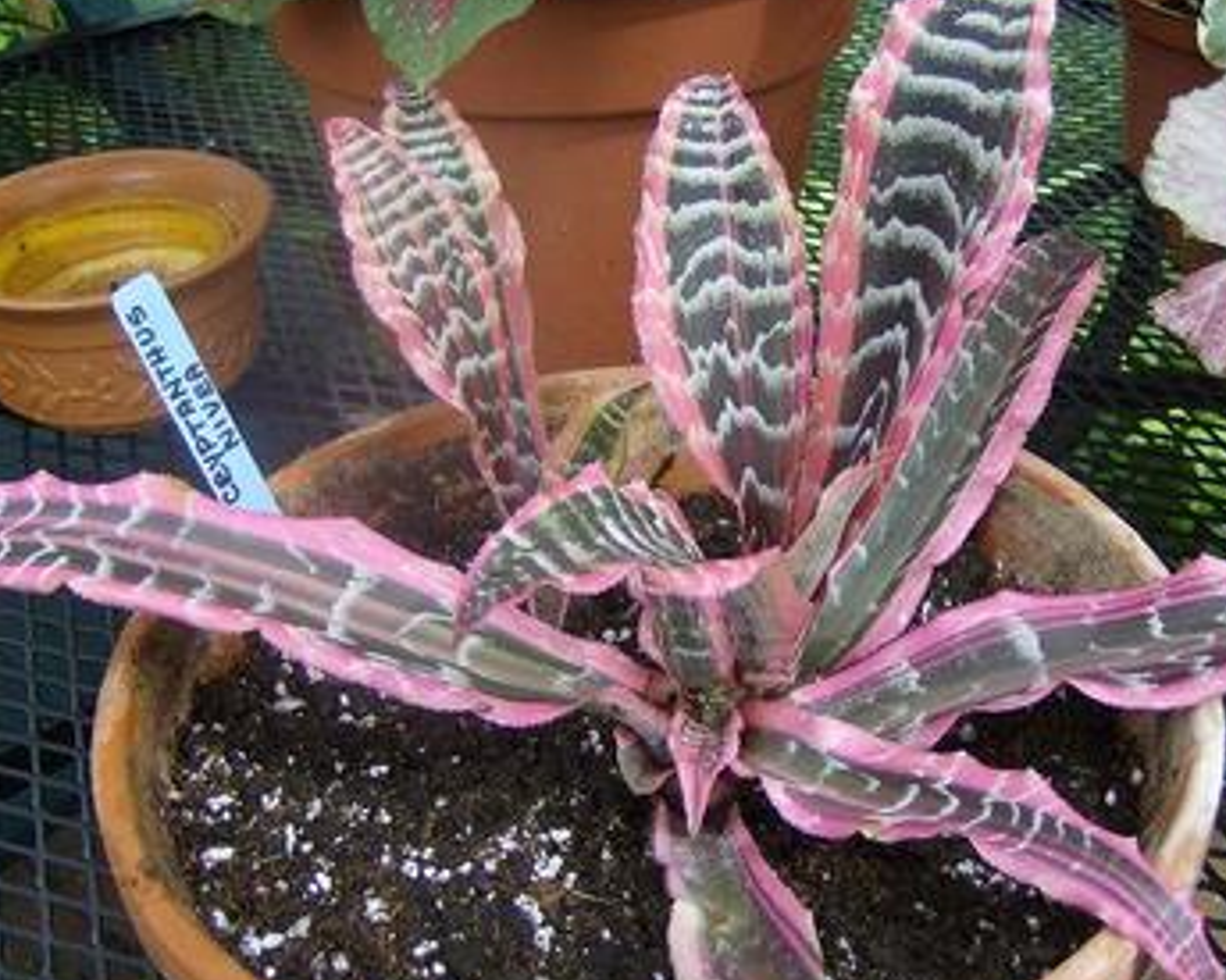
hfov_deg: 40.9
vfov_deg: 33.4
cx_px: 752
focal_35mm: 45
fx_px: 1632
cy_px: 478
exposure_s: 1/90.8
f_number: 2.8
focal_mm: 6
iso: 100
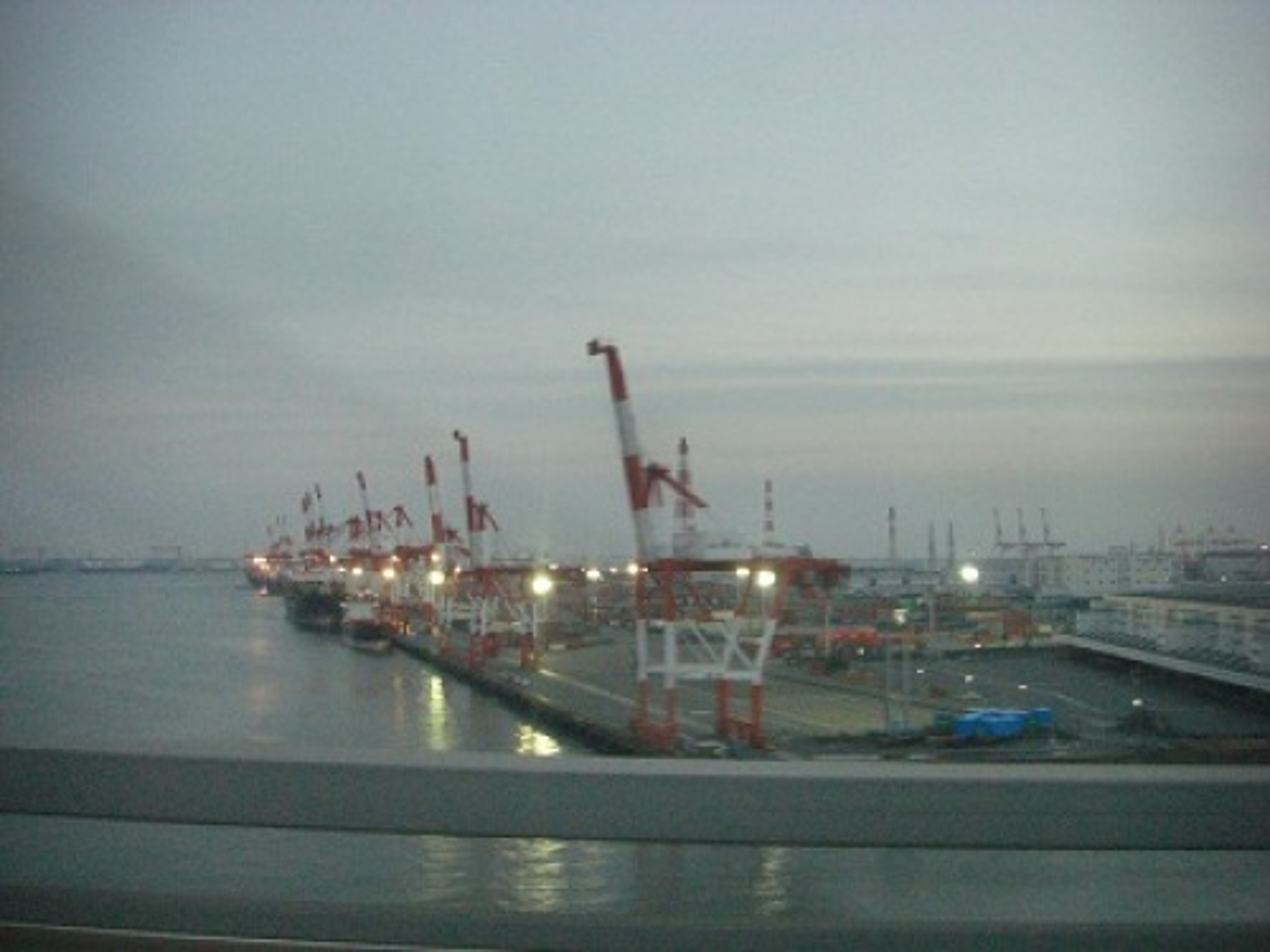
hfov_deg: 49.0
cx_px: 635
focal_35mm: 38
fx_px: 1394
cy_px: 476
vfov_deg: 37.7
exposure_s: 1/13
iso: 400
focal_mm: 6.3
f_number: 3.4
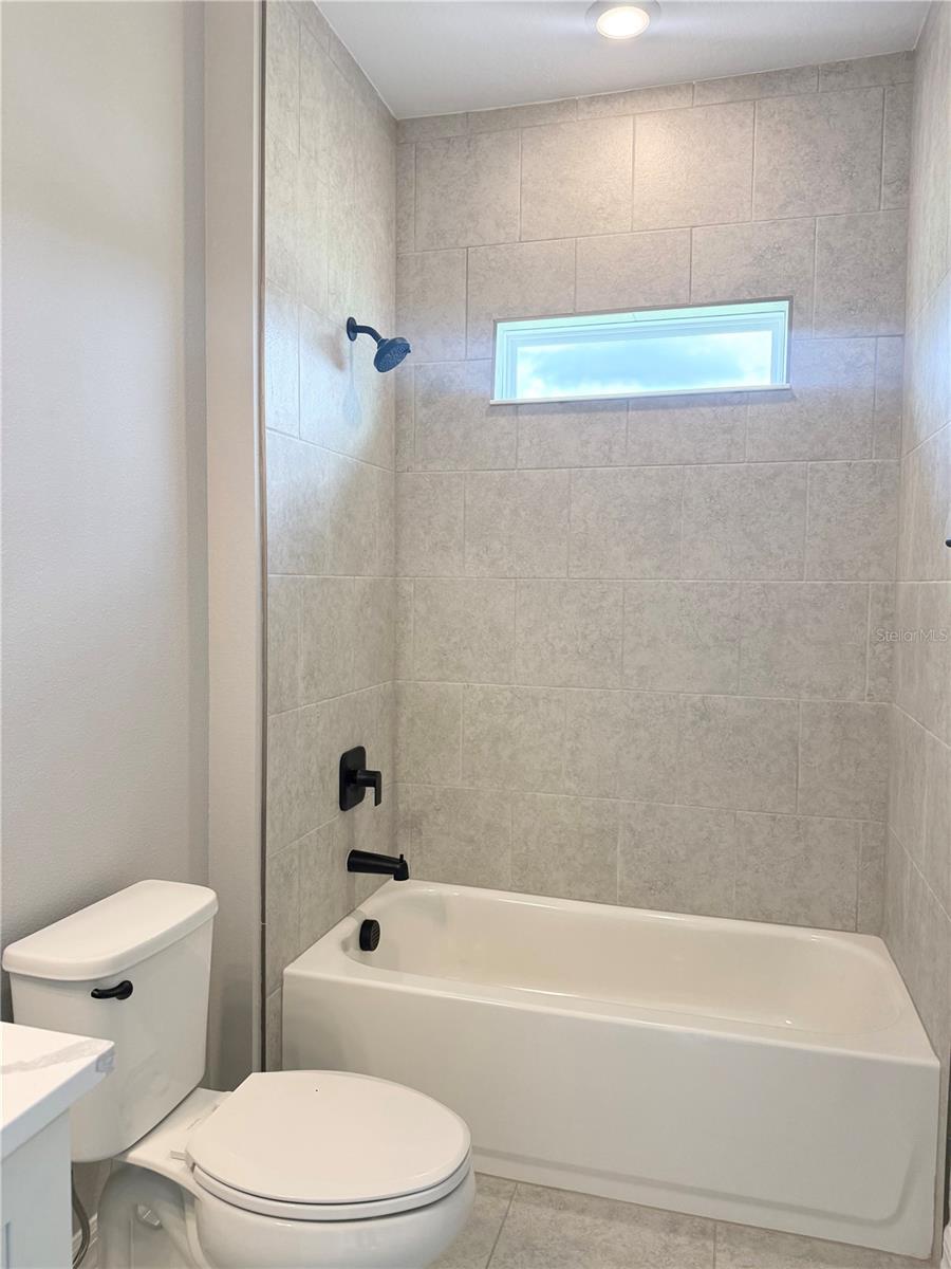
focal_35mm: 24
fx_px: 879
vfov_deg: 71.6
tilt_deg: -2.9
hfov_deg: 56.8
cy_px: 634
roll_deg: -2.0
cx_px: 476
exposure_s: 1/240
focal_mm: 6.76
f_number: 1.78
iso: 200
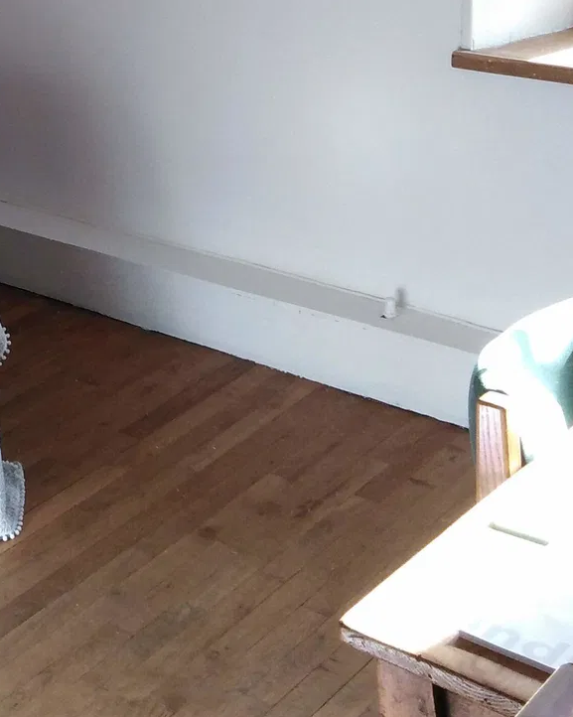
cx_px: -154
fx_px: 1591
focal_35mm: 75
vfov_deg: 24.1
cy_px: -25
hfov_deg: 19.0
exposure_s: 1/50
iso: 149
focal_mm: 3.46
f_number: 2.2
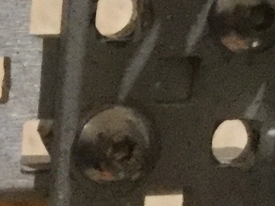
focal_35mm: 227
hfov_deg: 7.9
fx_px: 1802
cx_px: -436
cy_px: 27
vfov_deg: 6.5
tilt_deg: -53.3
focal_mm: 3.3
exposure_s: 1/17
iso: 500
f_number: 2.4
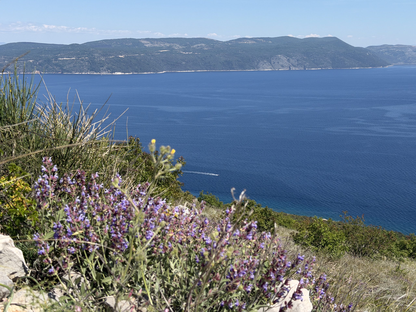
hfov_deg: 39.7
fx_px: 577
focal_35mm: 48
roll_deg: +0.4
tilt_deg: -9.4
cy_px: 156
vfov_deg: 30.3
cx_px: 208
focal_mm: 6.76
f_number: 1.78
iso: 64
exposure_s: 1/6024
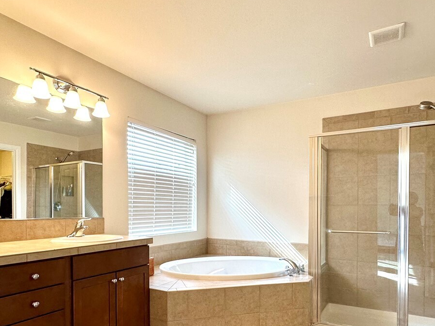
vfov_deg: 53.9
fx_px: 314
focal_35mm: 25
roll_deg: -0.4
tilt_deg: -1.2
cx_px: 217
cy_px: 214
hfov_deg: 69.4
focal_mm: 2.22
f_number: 2.2
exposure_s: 1/120
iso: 160
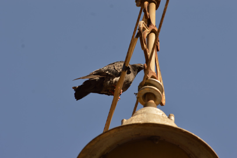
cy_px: 79
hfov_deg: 6.9
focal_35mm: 300
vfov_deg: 4.6
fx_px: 1973
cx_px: 118
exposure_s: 1/250
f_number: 8
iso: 100
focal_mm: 200
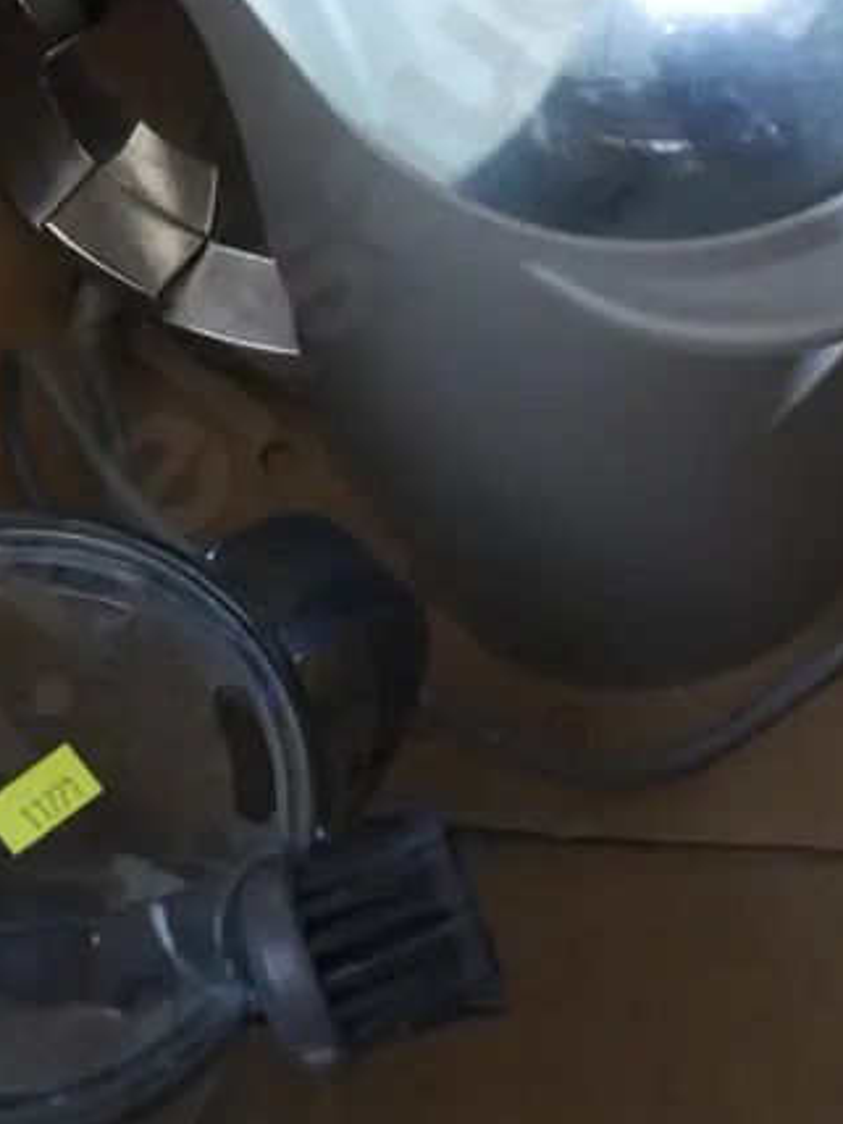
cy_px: 55
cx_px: 478
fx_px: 3572
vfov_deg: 17.5
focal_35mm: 110
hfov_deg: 13.5
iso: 3200
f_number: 5.1
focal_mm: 23
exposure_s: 1/20
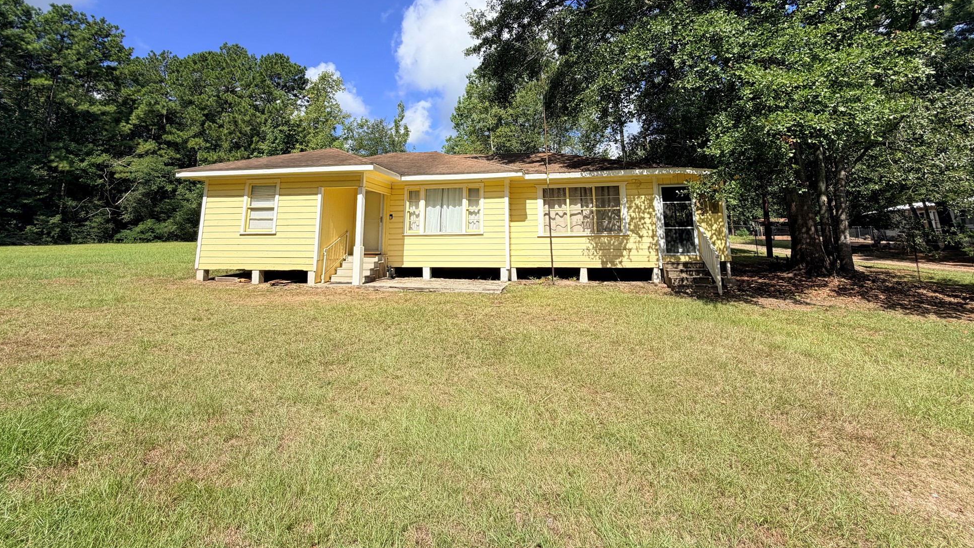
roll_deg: +1.4
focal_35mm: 16
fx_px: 413
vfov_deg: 65.2
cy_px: 179
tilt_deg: +8.6
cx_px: 489
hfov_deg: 99.4
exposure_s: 1/770
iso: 20
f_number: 2.2
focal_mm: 2.22
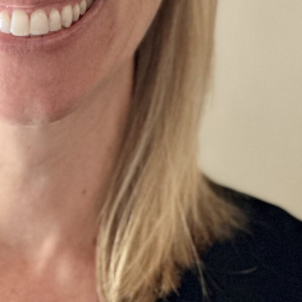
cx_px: 25
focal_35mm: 236
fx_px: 2329
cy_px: -5
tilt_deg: -4.1
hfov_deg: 7.4
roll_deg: -1.1
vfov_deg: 7.4
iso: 320
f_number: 2.8
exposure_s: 1/40
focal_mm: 9
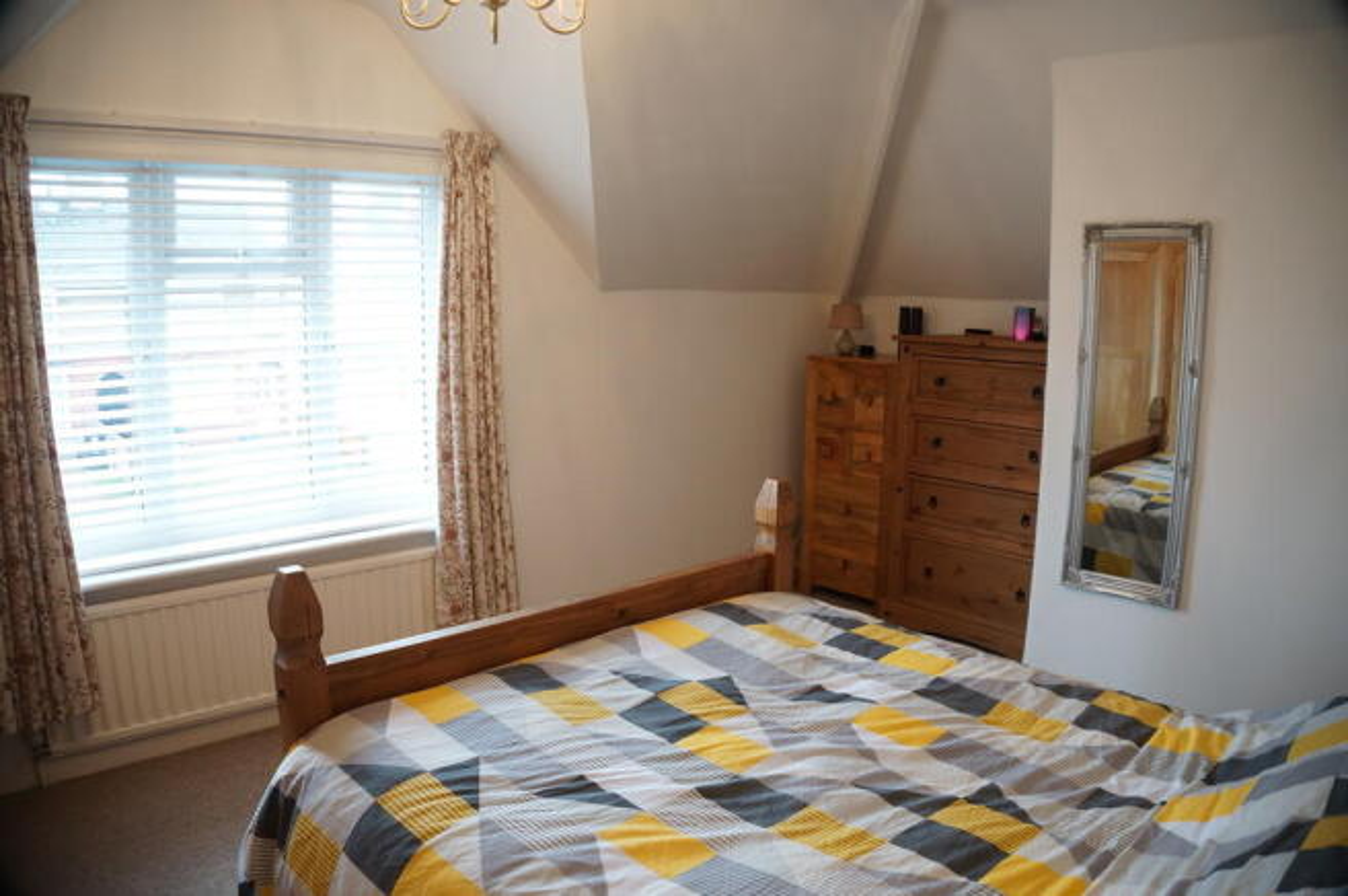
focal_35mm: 24
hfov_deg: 73.8
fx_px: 898
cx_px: 674
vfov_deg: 53.0
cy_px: 448
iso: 640
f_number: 4
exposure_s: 1/60
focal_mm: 16
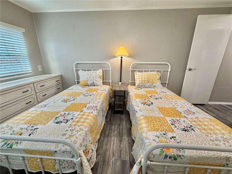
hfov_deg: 102.1
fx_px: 94
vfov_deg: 85.7
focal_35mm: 14
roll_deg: +0.3
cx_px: 116
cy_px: 87
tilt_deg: -17.0
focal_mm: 2.22
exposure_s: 1/60
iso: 200
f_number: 2.2
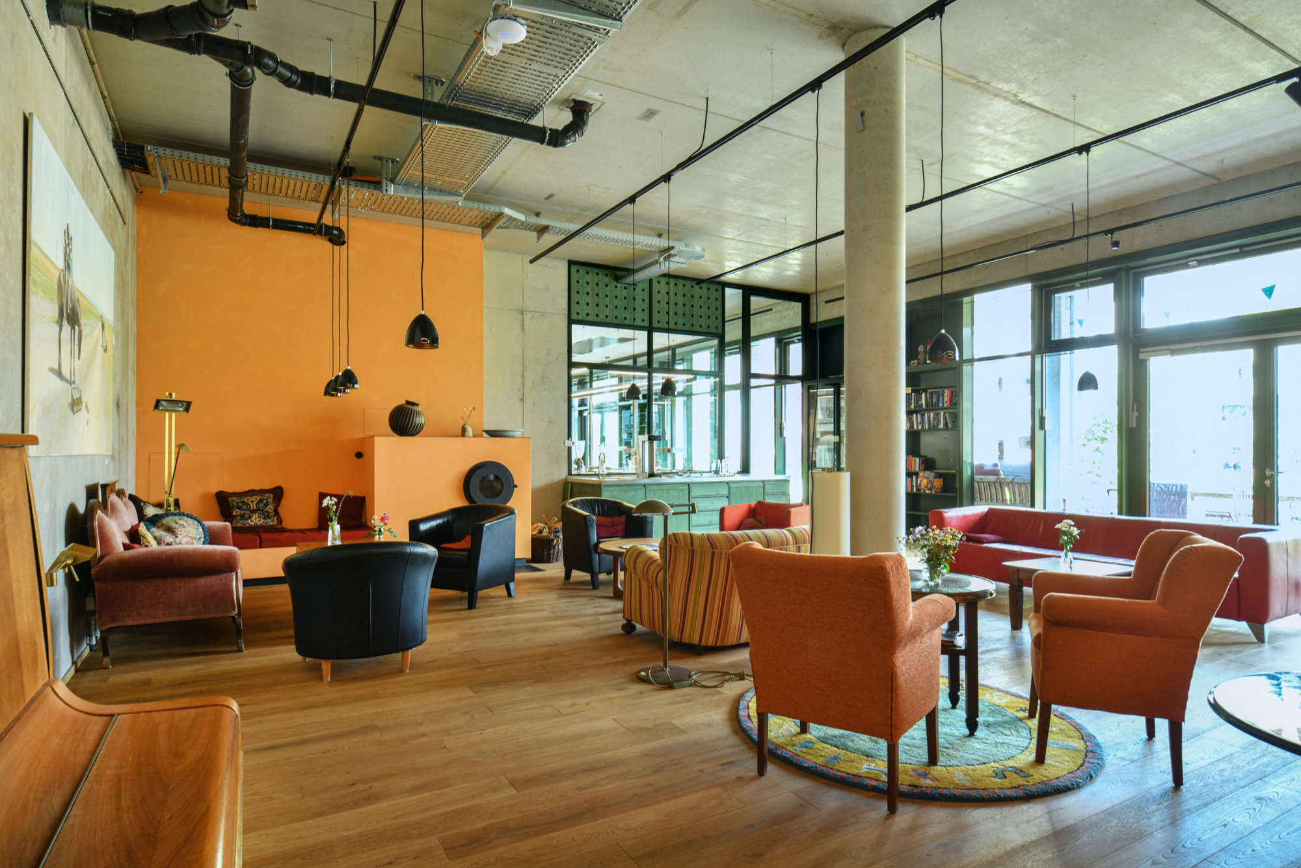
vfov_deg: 64.6
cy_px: 434
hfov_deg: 86.9
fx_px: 687
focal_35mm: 19
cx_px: 650
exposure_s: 1/1.67
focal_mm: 19
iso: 250
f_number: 13
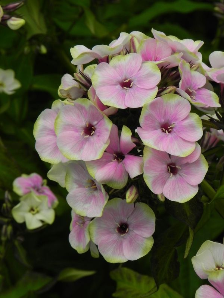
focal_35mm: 117
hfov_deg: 12.7
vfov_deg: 16.8
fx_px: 1009
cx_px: 112
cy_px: 149
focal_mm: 20.8
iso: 160
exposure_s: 1/320
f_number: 7.1
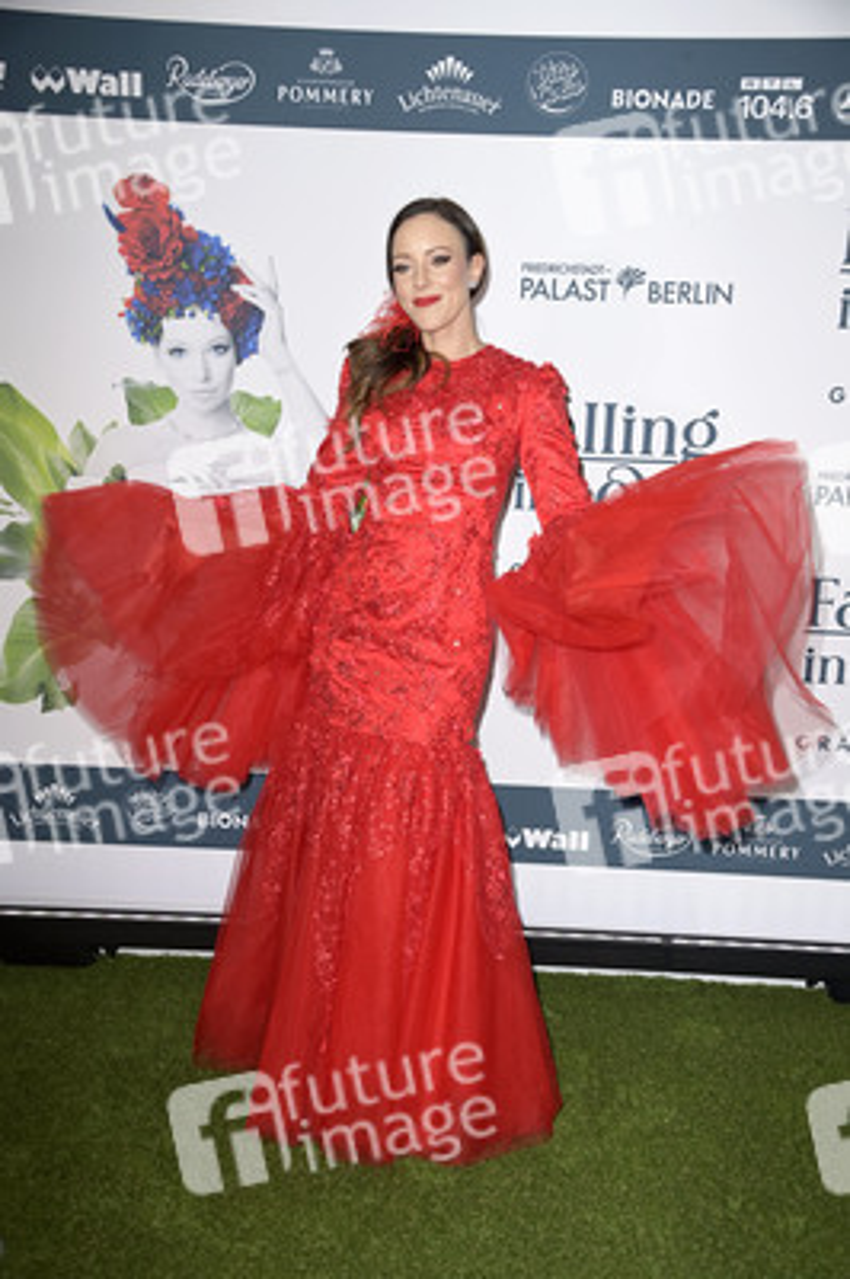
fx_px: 1561
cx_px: 425
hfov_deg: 30.5
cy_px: 640
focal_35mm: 44
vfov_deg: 44.5
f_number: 5.6
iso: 640
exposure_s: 1/250
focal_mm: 44
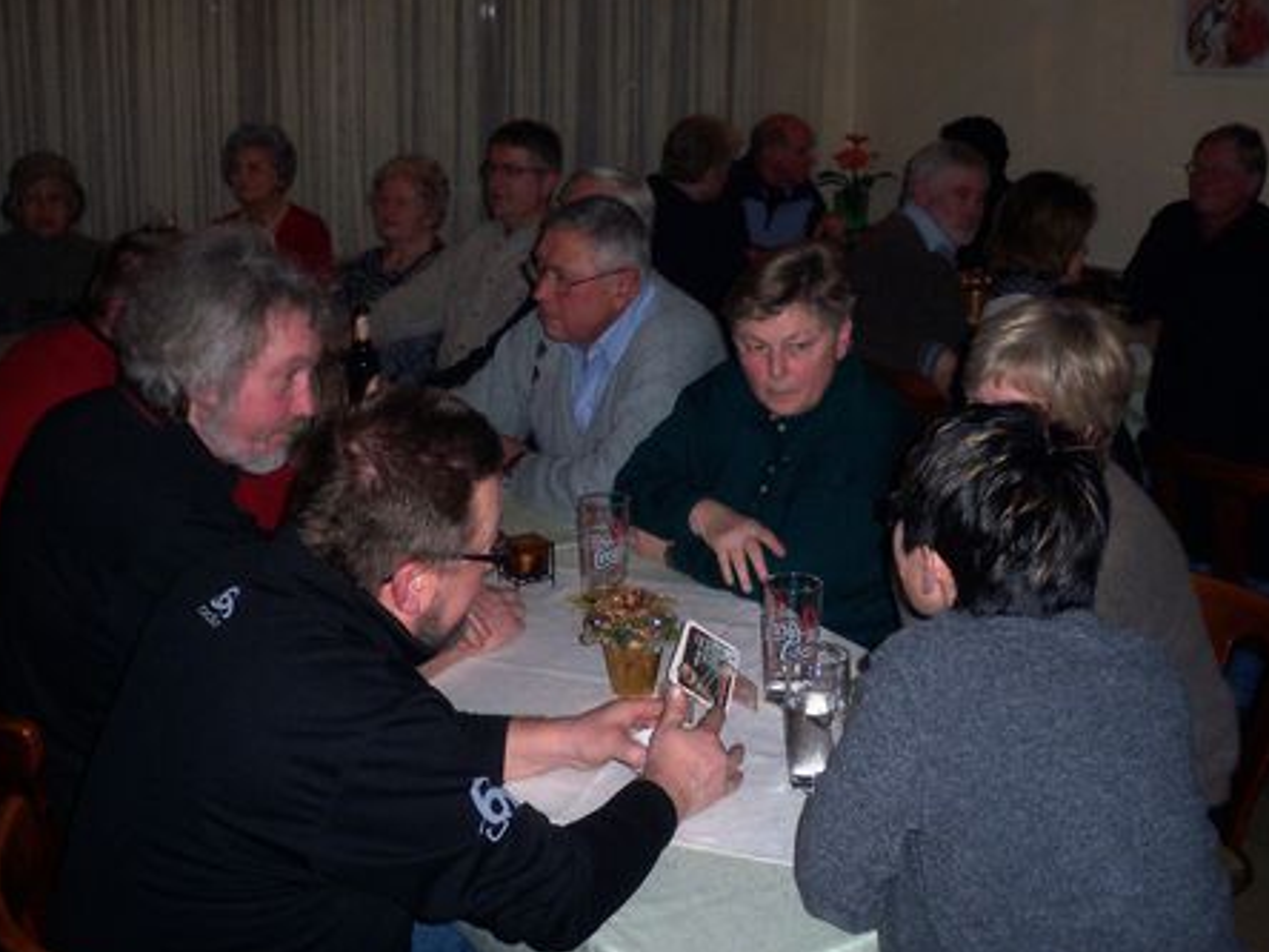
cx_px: 693
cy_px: 383
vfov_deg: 30.8
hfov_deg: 40.4
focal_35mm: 47
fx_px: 1723
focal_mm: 6.3
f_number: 3.5
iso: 80
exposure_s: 1/60
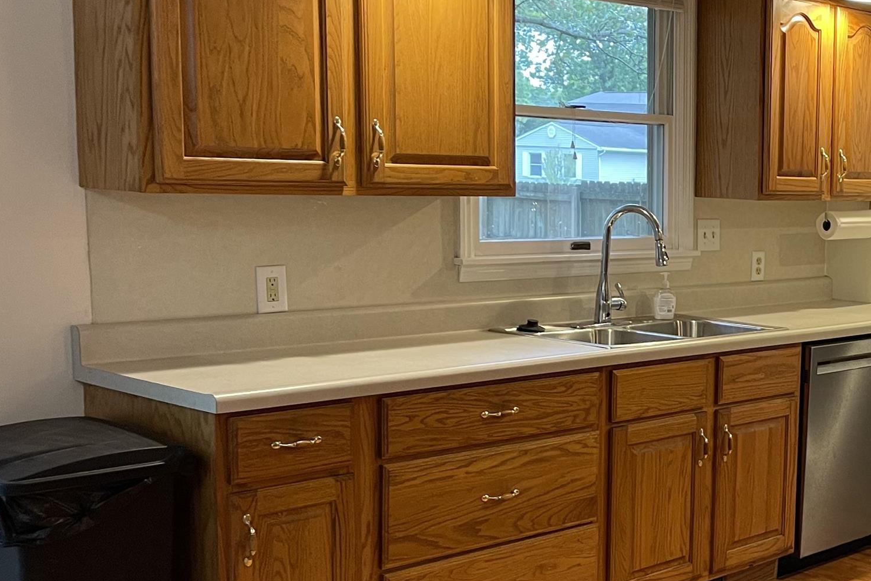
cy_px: 343
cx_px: 890
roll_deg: -2.1
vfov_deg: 24.2
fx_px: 1355
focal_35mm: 56
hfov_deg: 32.5
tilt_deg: -9.4
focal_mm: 5.1
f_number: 1.6
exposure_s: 1/60
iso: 200
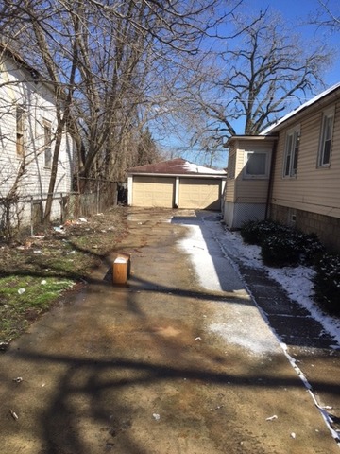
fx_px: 380
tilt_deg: -5.3
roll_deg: -2.2
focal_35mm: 29
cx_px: 170
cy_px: 227
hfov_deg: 48.2
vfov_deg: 61.7
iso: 32
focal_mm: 4.15
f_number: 2.2
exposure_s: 1/1647
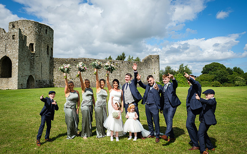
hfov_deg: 68.3
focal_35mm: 27
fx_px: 182
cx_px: 113
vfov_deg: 45.9
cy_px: 73
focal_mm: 16
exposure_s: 1/500
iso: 160
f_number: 5.6
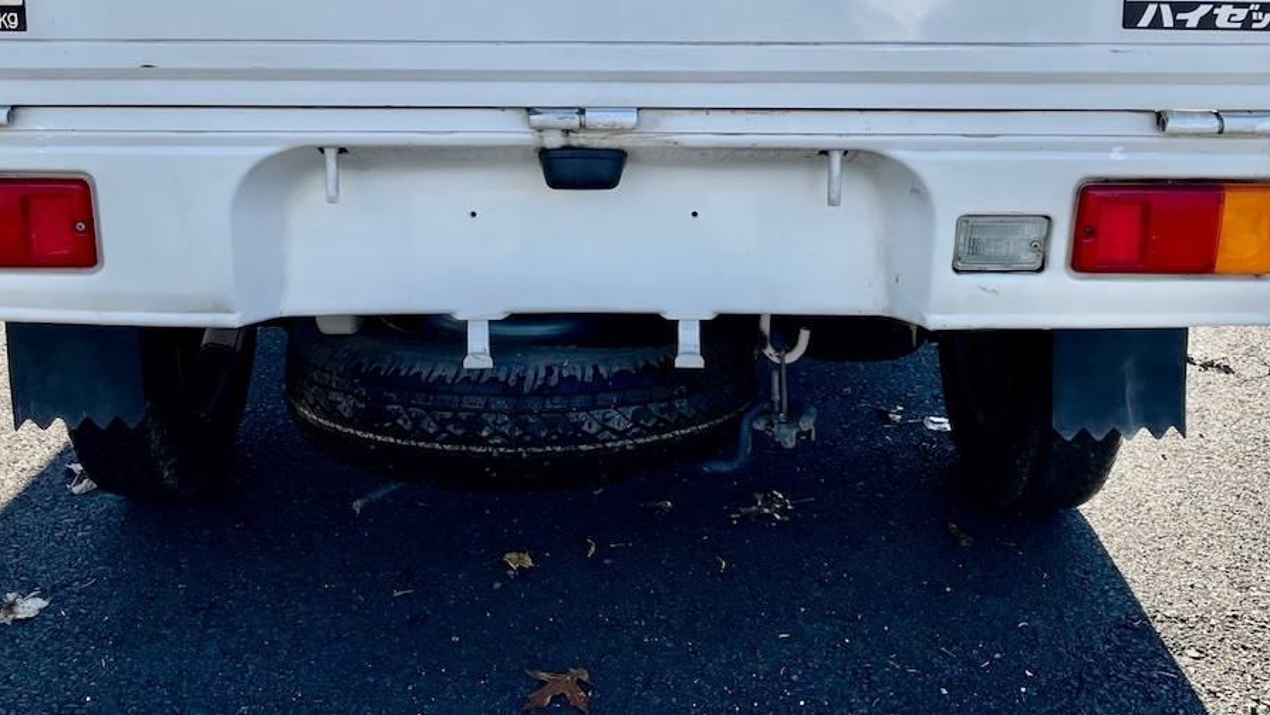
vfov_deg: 29.5
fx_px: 1313
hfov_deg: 51.5
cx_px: 575
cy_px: 104
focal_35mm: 39
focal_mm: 5.1
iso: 32
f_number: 1.6
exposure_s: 1/945
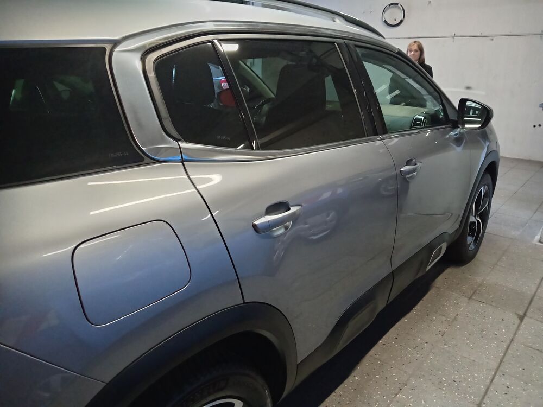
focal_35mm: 27
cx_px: 272
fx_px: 424
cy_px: 204
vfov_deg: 51.4
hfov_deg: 65.3
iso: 3102
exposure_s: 1/100
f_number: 1.8
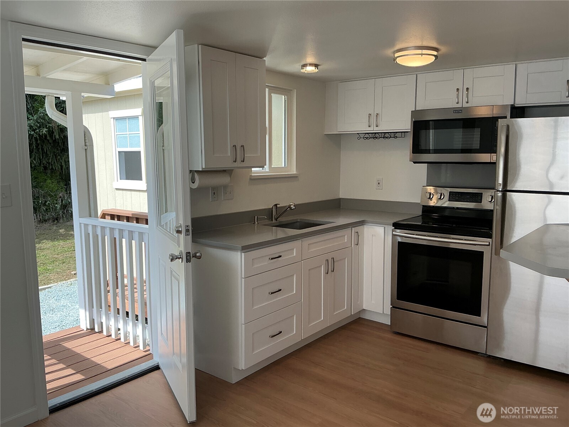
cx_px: 284
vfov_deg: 49.7
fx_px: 460
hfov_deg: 63.4
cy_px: 214
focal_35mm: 28
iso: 25
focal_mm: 3
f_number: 1.8
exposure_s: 1/272
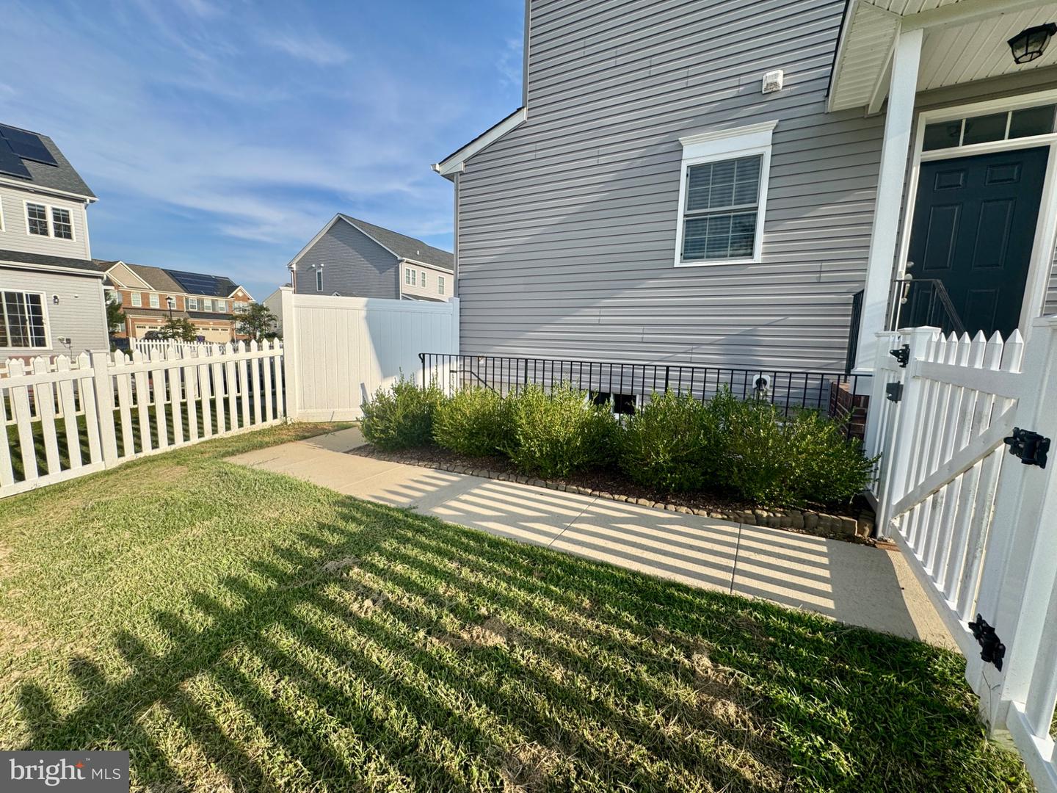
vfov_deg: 85.7
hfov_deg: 102.1
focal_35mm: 14
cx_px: 528
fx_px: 427
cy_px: 396
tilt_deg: -7.6
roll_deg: -2.2
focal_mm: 2.22
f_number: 2.2
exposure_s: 1/1198
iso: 50
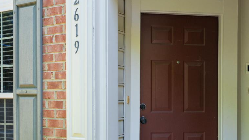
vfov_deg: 21.7
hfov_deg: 37.8
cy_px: 101
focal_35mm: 55
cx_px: 113
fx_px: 363
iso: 500
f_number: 9
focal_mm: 26
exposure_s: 1/15
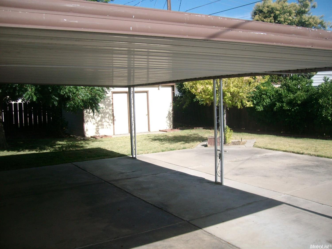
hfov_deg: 52.6
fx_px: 336
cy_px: 124
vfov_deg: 40.7
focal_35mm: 35
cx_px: 166
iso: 80
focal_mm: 5.8
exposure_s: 1/193
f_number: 7.2
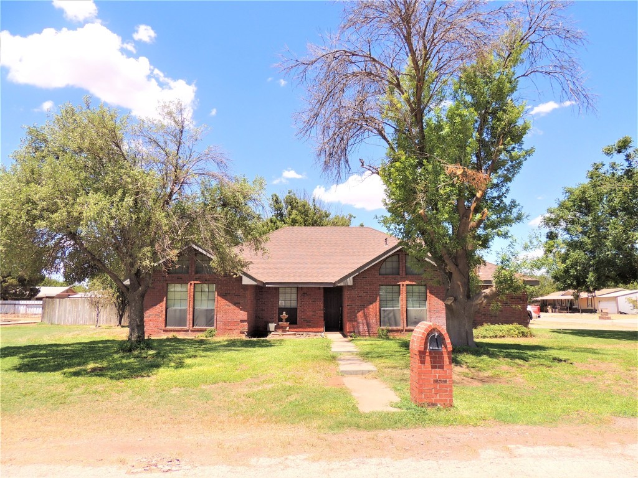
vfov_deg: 56.8
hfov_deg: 71.6
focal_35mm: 24
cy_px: 239
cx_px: 319
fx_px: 442
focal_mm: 4.3
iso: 100
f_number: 3
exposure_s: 1/1000
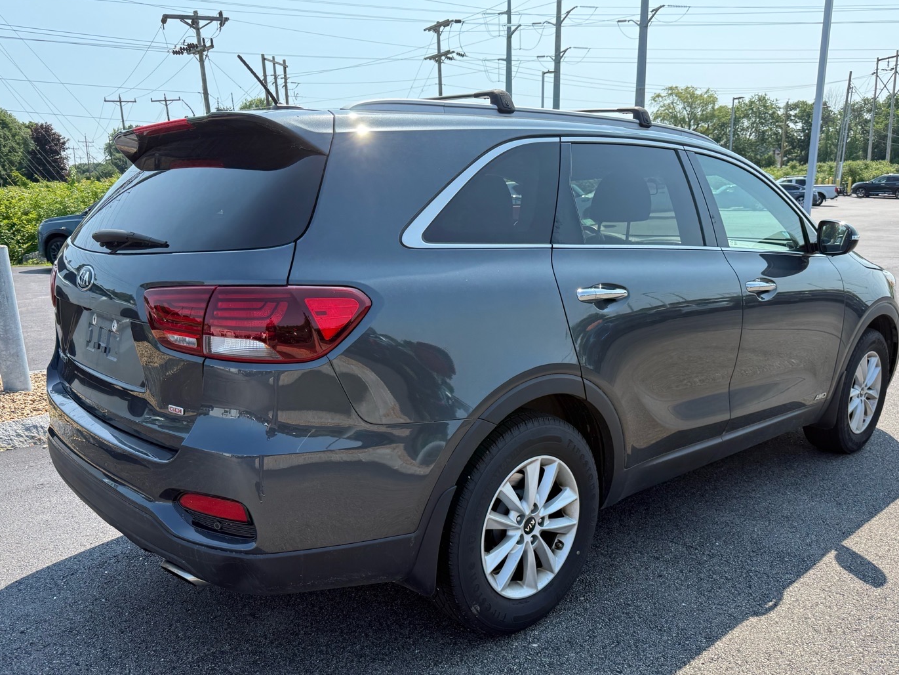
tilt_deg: -11.8
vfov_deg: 49.6
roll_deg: -0.1
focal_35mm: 28
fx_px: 727
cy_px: 386
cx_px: 455
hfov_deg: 63.4
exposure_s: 1/2110
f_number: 1.78
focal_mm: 6.76
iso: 100
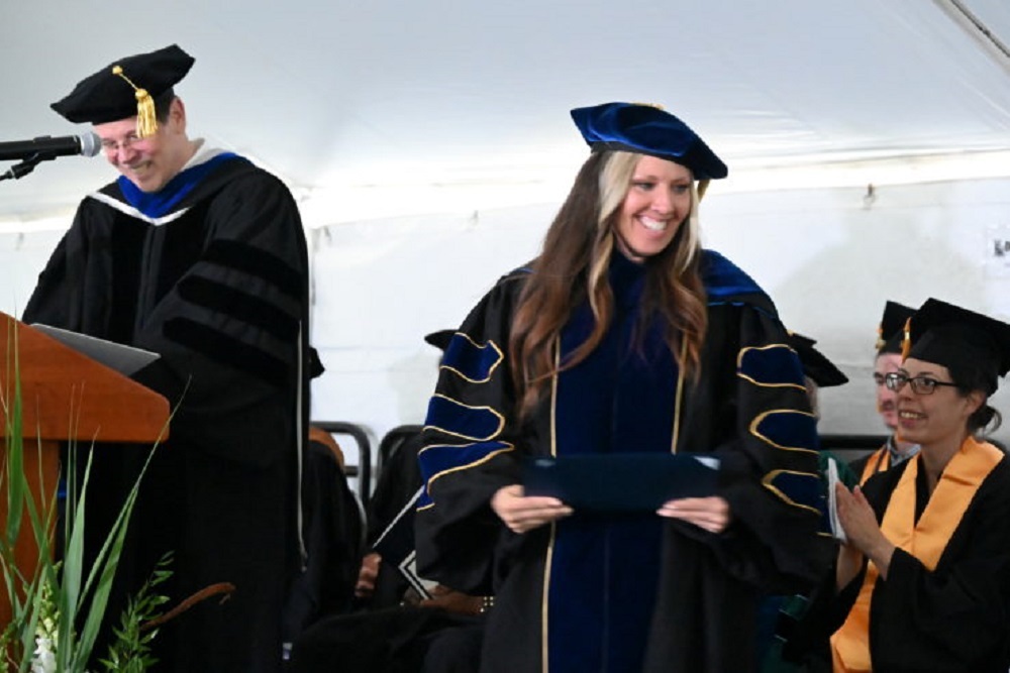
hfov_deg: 21.5
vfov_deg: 14.4
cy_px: 336
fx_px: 2665
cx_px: 505
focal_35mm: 95
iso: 25600
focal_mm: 95
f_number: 6.3
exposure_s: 1/50
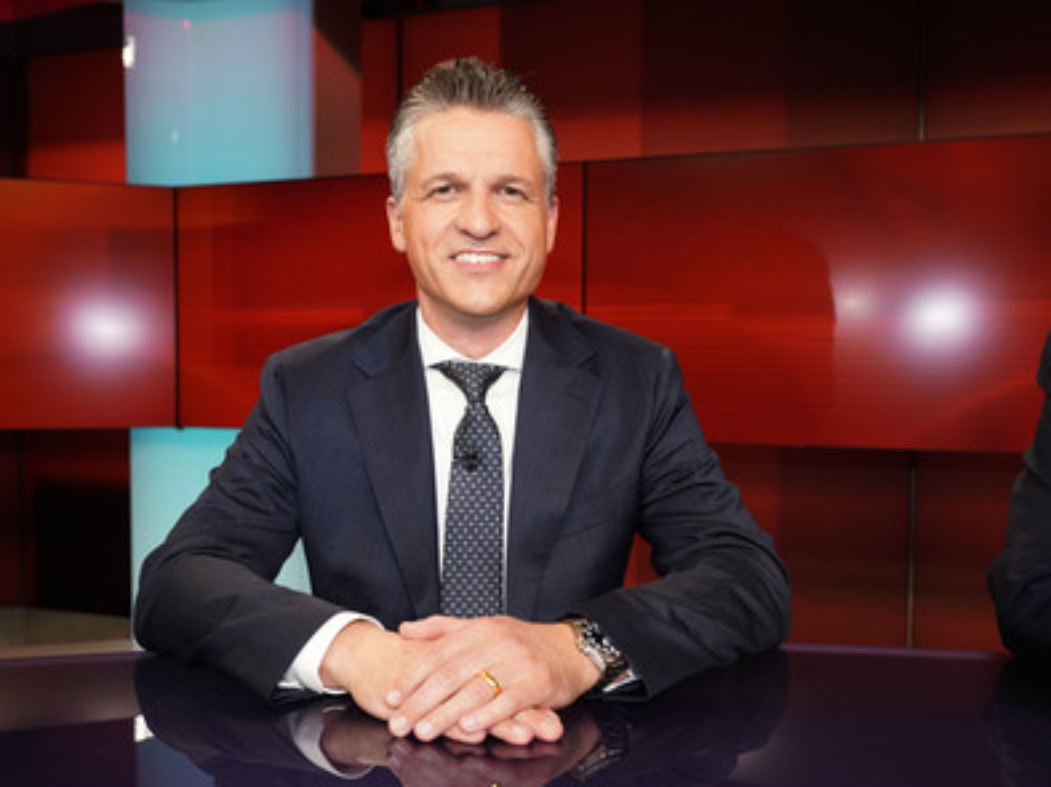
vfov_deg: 42.9
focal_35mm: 33
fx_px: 1001
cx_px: 465
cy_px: 398
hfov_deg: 55.2
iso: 2000
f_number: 5
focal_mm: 30
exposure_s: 1/125
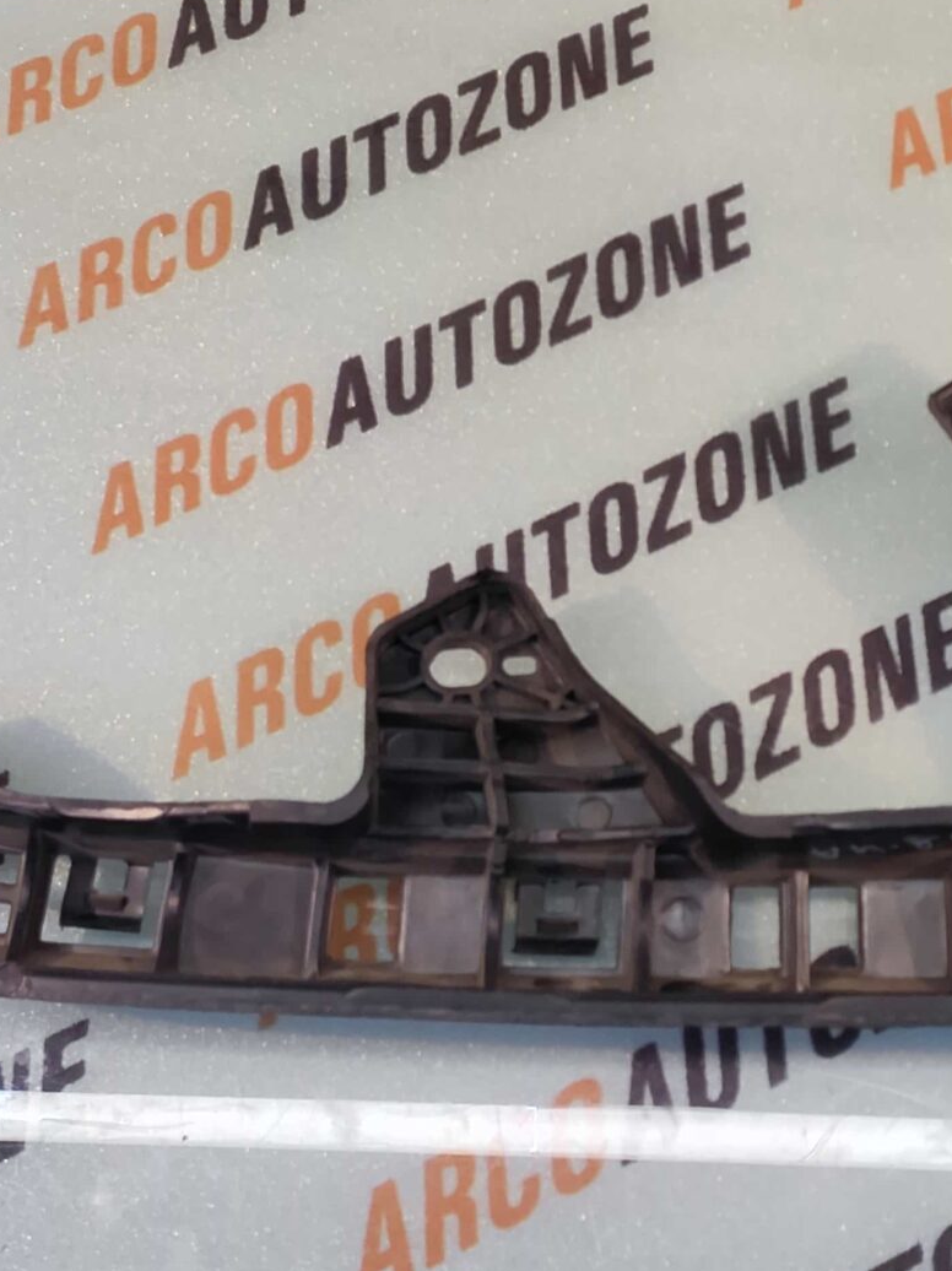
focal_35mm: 42
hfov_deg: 33.6
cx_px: 727
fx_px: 1541
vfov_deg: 42.5
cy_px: 227
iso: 101
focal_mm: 4.74
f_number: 1.79
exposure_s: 1/33
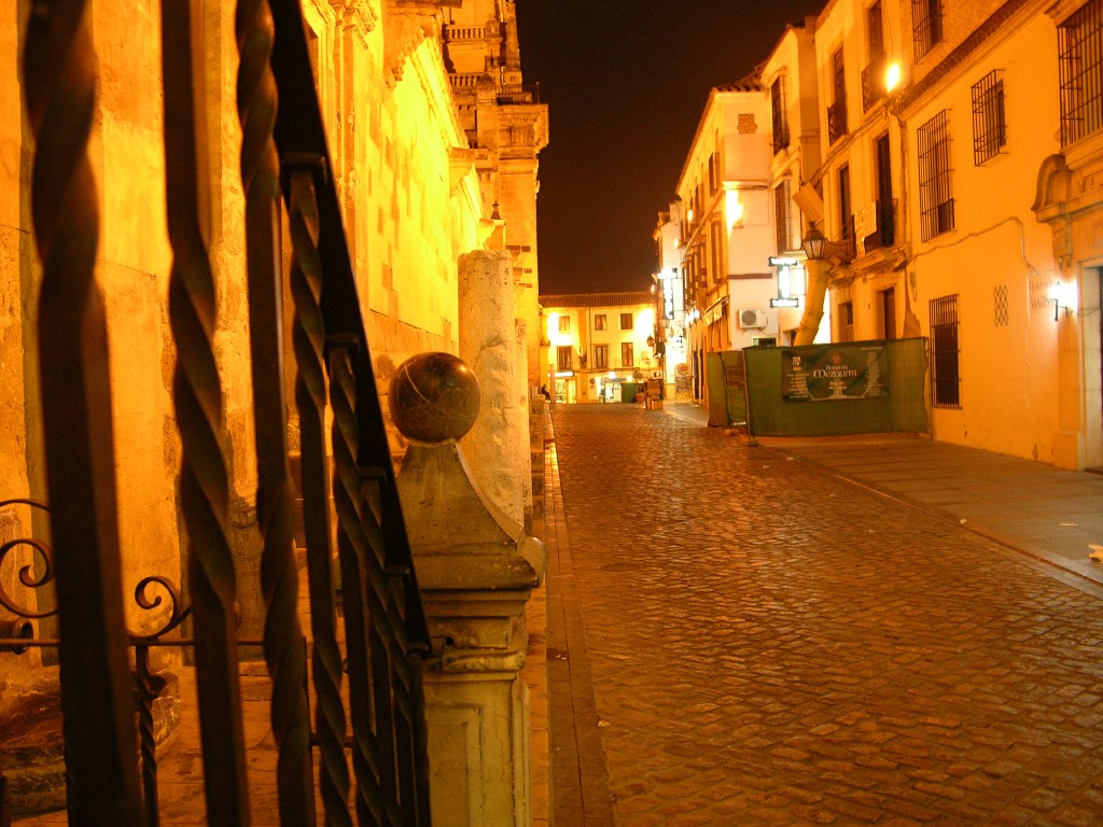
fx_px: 1115
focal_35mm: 35
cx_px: 552
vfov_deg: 40.7
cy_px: 414
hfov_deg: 52.6
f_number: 2.8
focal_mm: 8.9
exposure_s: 1
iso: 200
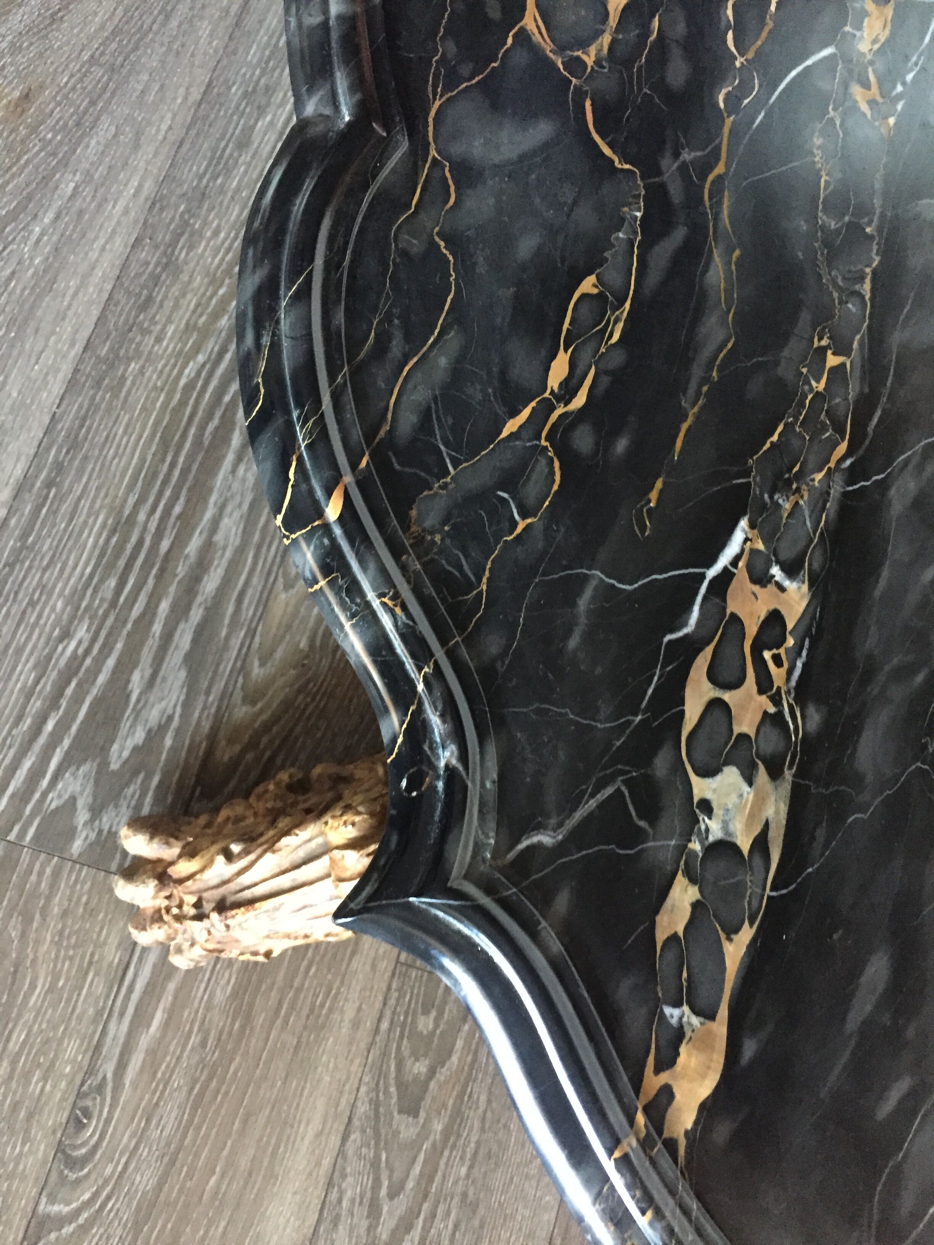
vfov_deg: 61.7
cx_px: 467
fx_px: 1043
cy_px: 622
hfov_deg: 48.2
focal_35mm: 29
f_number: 2.2
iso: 500
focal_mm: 4.15
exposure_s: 1/17
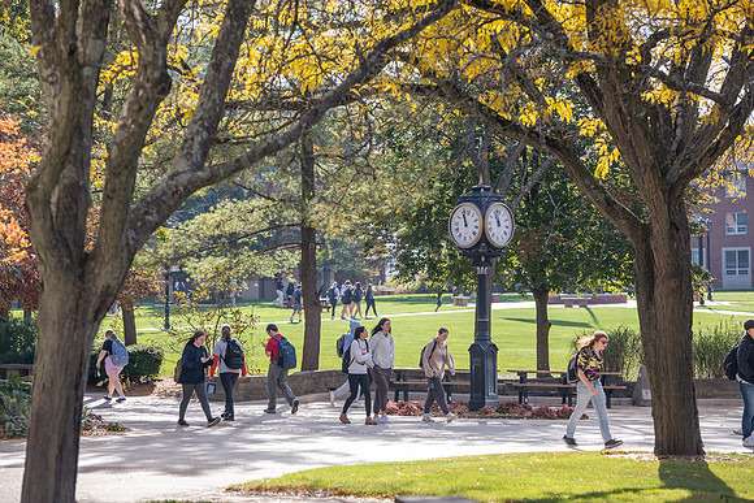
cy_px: 252
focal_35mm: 112
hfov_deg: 18.3
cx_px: 377
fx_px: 2346
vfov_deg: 12.2
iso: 200
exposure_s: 1/400
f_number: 4.5
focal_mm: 112
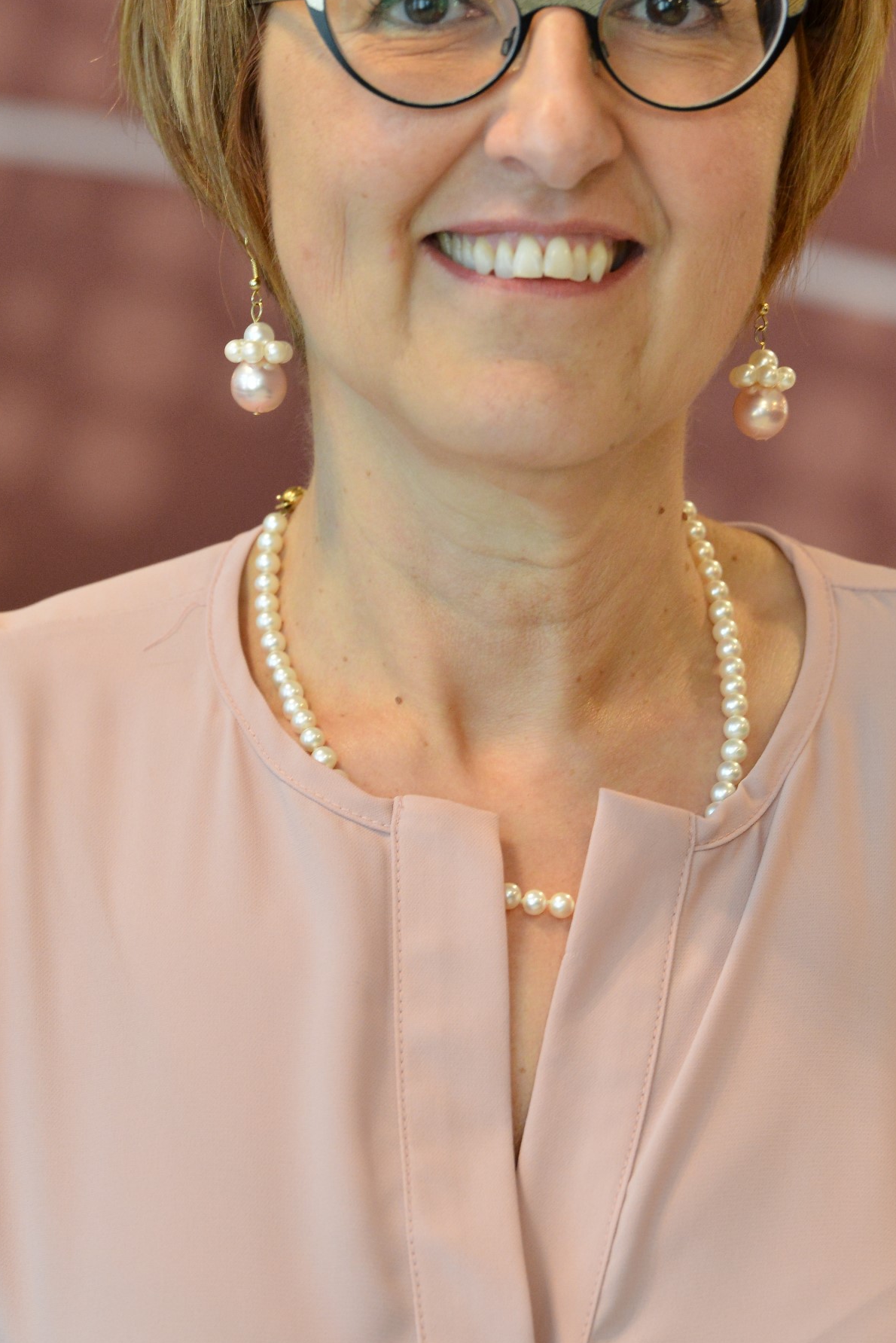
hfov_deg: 3.5
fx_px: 14809
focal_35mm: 397
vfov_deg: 5.2
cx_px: 531
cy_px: 702
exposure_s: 1/100
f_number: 4.5
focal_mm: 200
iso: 1600
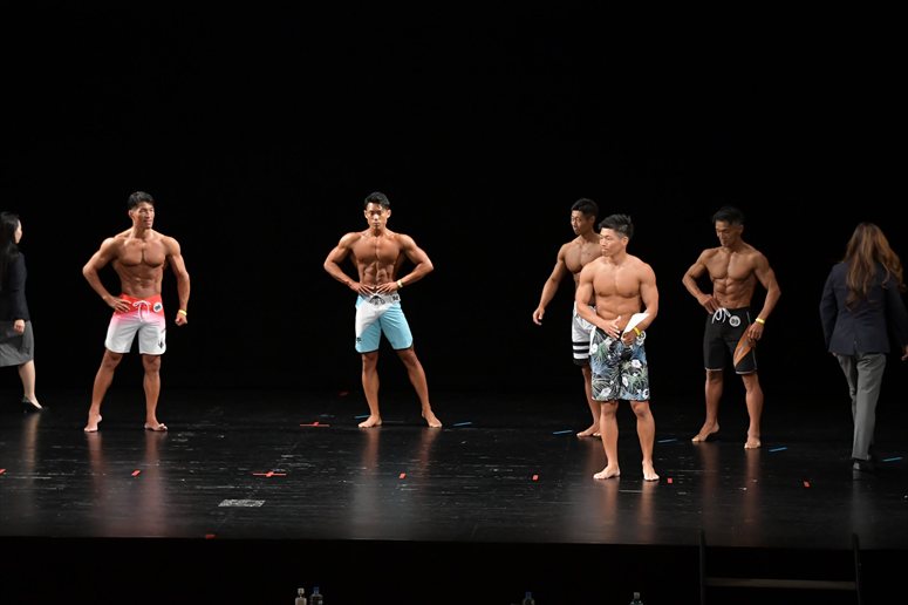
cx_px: 454
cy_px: 302
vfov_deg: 10.2
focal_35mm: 135
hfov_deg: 15.2
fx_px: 3403
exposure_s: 1/400
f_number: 5.6
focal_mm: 90
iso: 3200
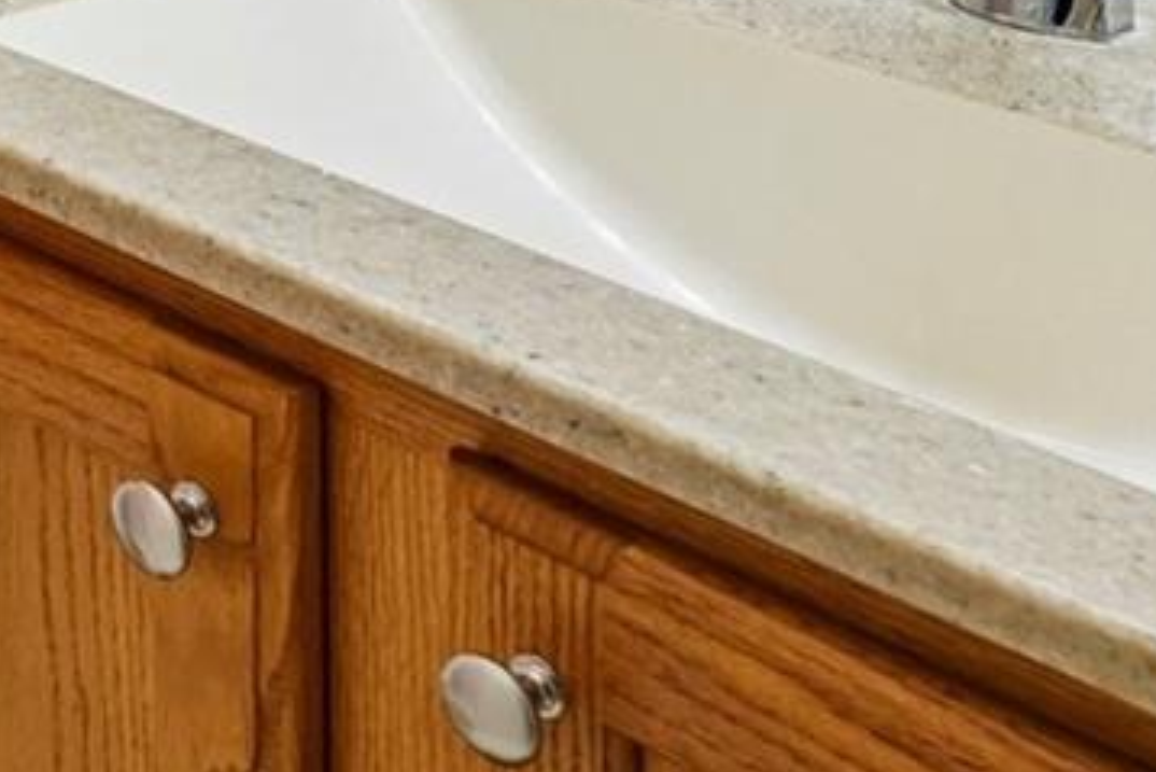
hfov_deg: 19.7
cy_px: -911
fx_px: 2441
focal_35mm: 76
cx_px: -917
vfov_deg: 14.1
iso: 160
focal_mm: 17
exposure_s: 1/2.5
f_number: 8
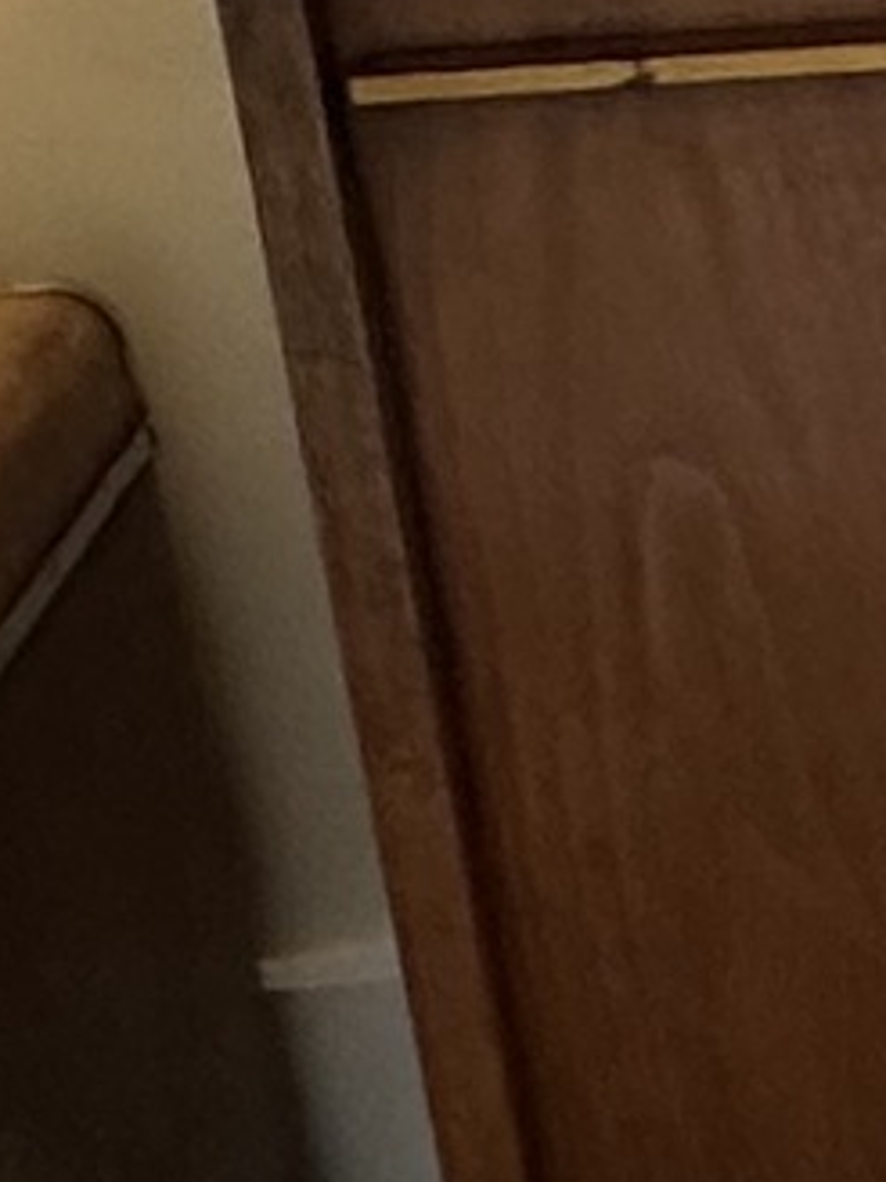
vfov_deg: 14.8
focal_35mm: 131
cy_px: -11
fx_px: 4471
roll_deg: -1.7
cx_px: 3036
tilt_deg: -18.7
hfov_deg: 8.5
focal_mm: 2.22
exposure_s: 1/60
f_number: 2.2
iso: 160
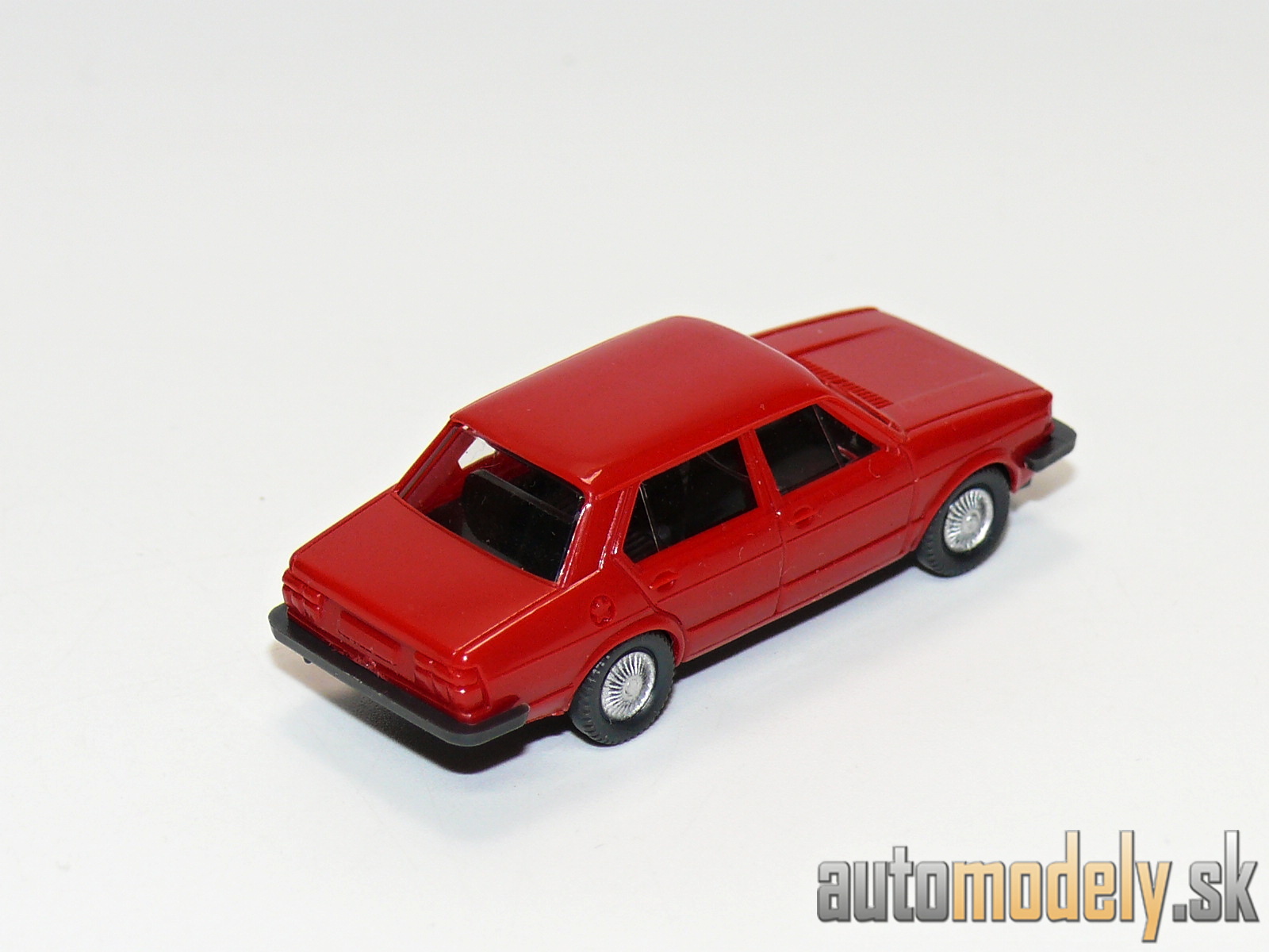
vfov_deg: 11.0
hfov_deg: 14.6
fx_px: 4949
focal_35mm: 135
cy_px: 476
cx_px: 634
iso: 100
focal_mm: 16.1
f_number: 4
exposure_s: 1/30
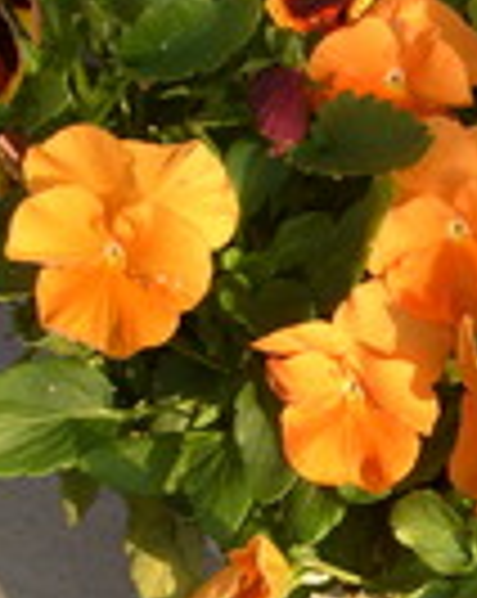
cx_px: 616
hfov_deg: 10.8
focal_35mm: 139
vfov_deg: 13.9
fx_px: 2459
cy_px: 342
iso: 80
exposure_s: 1/250
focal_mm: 7.2
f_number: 3
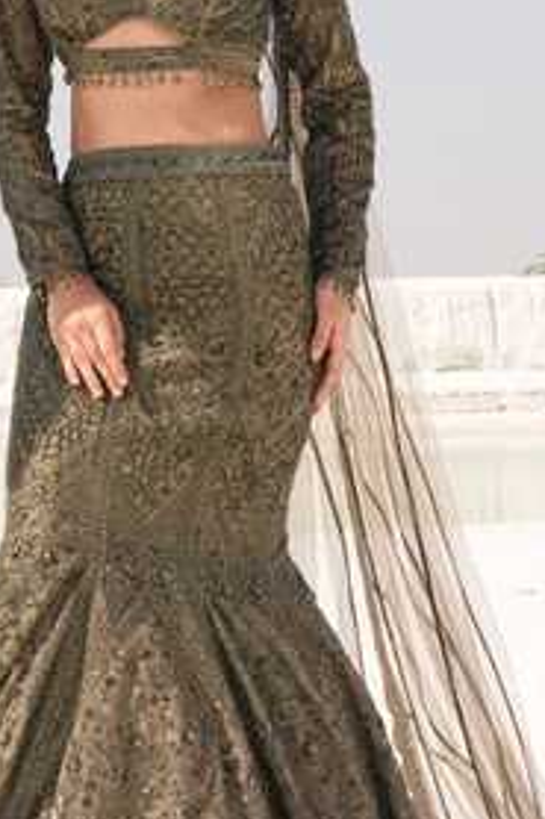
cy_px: 340
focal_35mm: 85
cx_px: 150
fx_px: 1932
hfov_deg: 16.0
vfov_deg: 23.9
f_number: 10
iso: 125
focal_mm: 45
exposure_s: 1/160
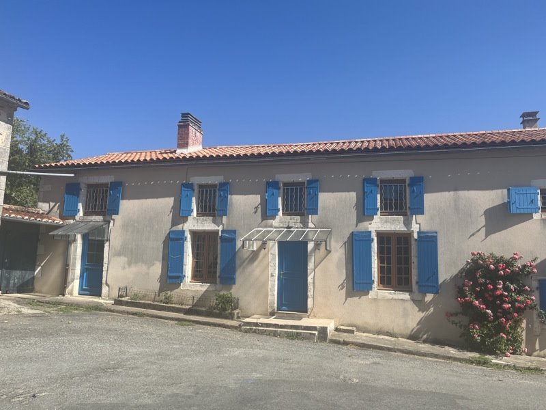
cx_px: 273
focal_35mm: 26
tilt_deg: +8.1
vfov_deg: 53.1
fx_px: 410
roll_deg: -1.1
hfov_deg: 67.3
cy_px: 205
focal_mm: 5.1
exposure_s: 1/3623
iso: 50
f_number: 1.6
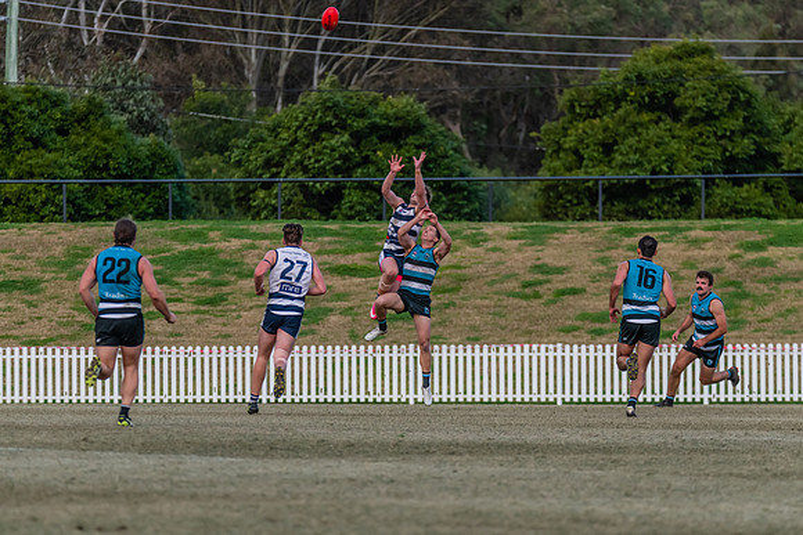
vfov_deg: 3.4
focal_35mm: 407
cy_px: 280
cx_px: 428
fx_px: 9071
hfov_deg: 5.1
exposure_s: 1/2000
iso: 1250
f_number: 6
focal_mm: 350
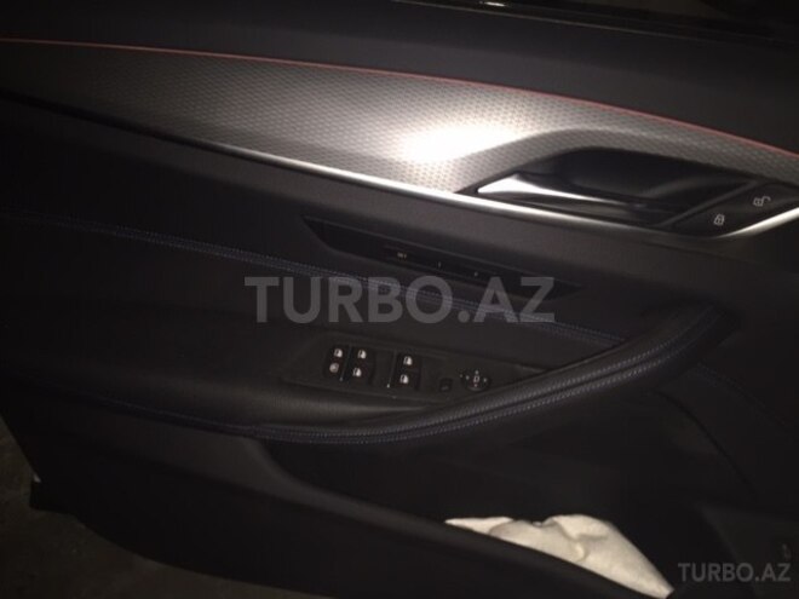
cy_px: 300
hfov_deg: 61.7
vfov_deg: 48.2
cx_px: 400
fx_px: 669
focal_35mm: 29
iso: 50
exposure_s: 1/17
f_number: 2.2
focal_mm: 4.15
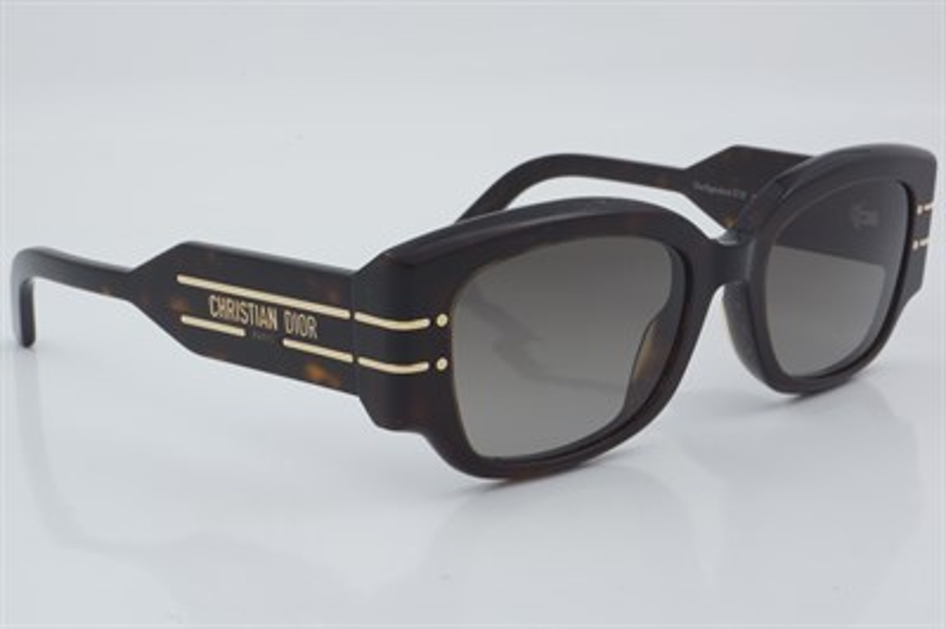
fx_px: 1969
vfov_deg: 18.2
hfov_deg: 27.0
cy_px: 314
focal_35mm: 75
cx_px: 473
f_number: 29
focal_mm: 50
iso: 100
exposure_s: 1/4
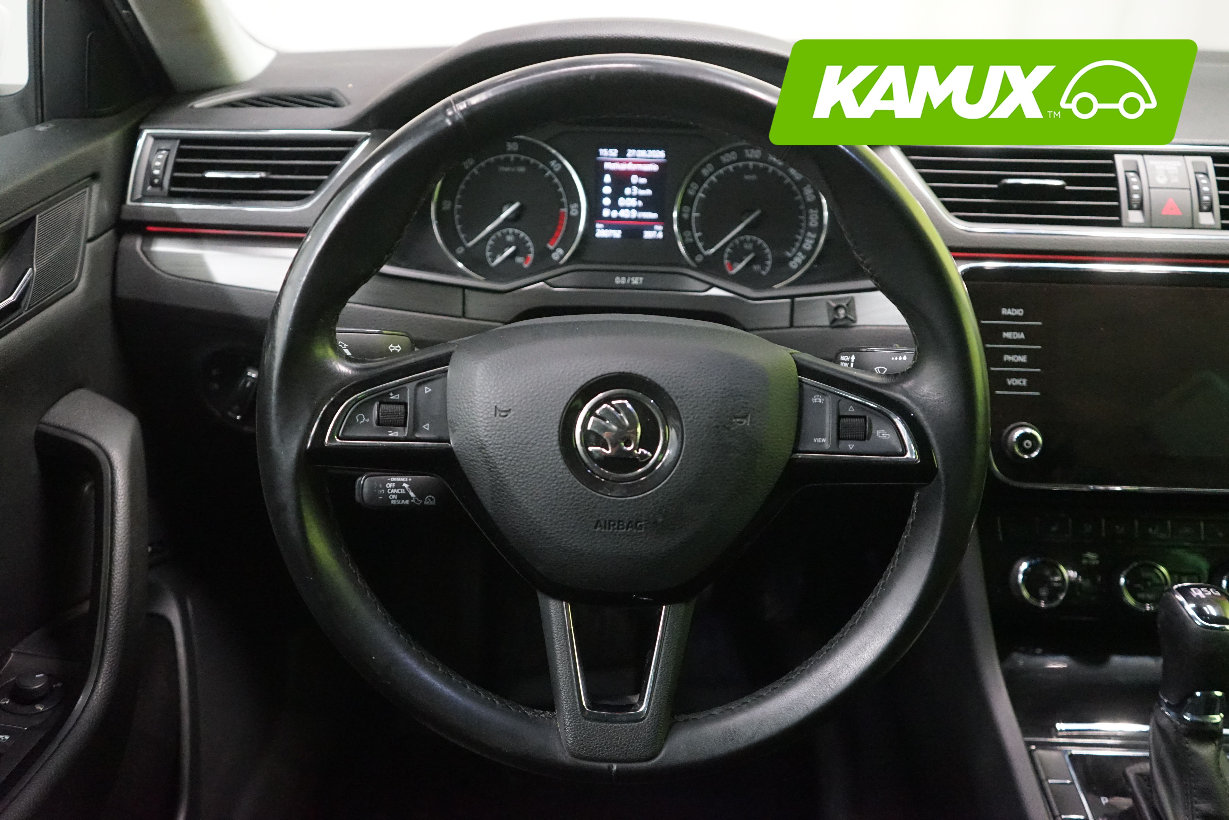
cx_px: 614
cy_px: 410
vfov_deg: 41.1
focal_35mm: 32
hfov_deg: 58.7
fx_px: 1092
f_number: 4
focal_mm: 32
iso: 6400
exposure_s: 1/30
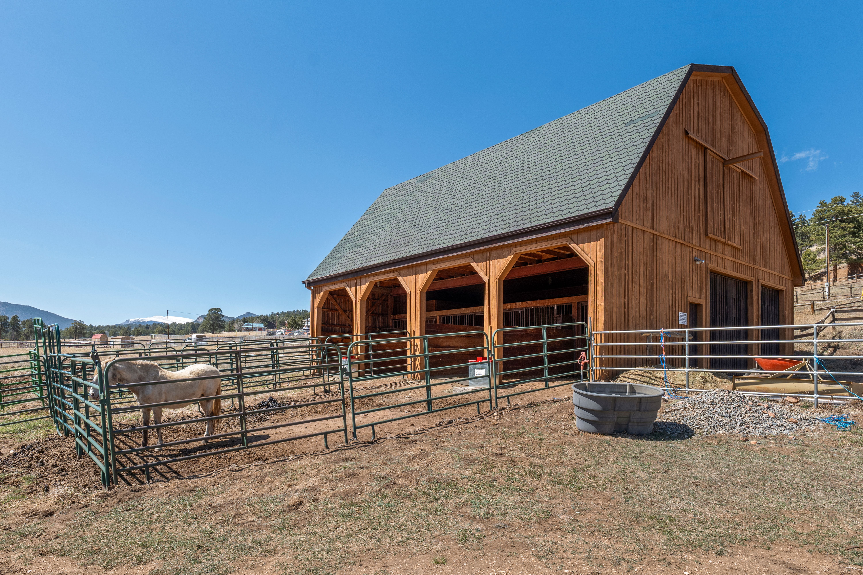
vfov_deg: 61.9
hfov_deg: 84.0
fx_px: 479
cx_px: 432
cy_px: 288
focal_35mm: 20
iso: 400
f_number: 10
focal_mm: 20
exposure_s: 1/250
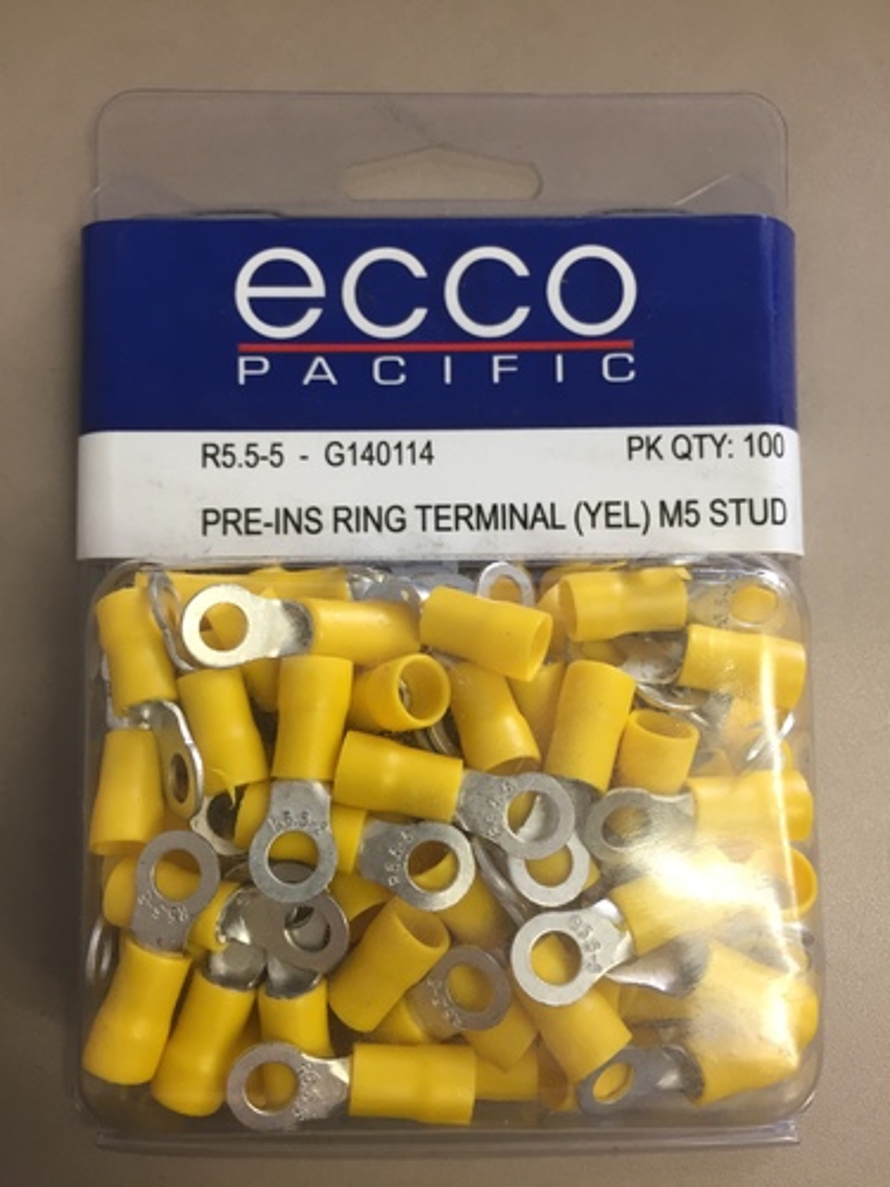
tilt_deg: -85.1
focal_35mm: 29
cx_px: 445
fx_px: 994
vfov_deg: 61.7
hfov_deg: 48.2
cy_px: 594
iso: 50
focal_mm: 4.15
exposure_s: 1/33
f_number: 2.2
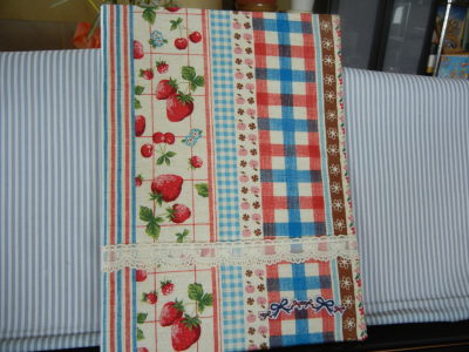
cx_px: 234
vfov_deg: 46.8
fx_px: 406
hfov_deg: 60.0
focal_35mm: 30
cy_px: 176
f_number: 3.5
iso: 213
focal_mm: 5.4
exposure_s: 1/30
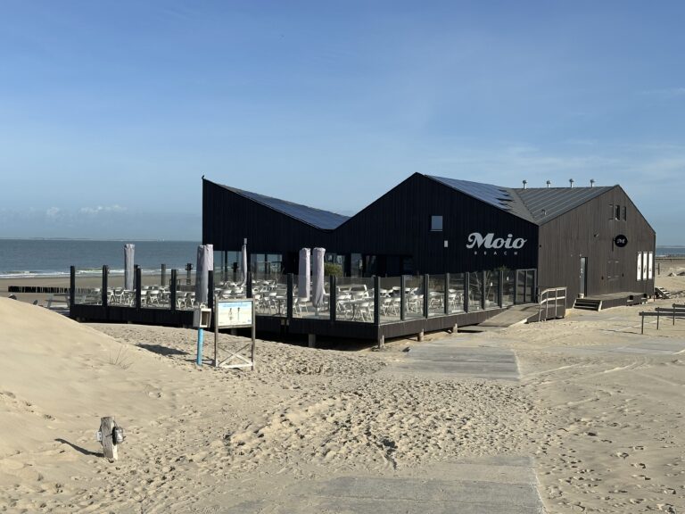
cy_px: 257
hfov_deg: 39.7
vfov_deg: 30.3
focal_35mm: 48
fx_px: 950
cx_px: 342
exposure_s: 1/4184
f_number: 1.78
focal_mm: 6.86
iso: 64
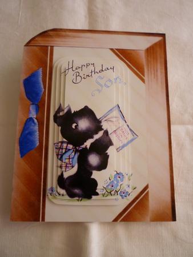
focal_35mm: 29
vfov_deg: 61.6
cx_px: 96
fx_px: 215
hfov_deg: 48.3
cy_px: 128
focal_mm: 5.2
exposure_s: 1/30
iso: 250
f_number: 3.3
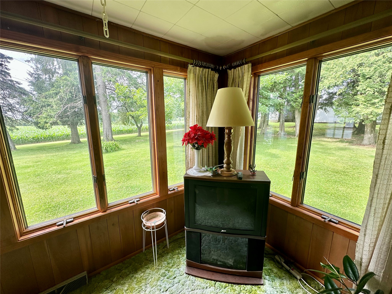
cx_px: 196
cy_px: 147
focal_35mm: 14
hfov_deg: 102.1
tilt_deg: -11.2
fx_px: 159
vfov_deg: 85.7
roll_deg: -0.1
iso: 40
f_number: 2.2
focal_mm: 2.22
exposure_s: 1/149
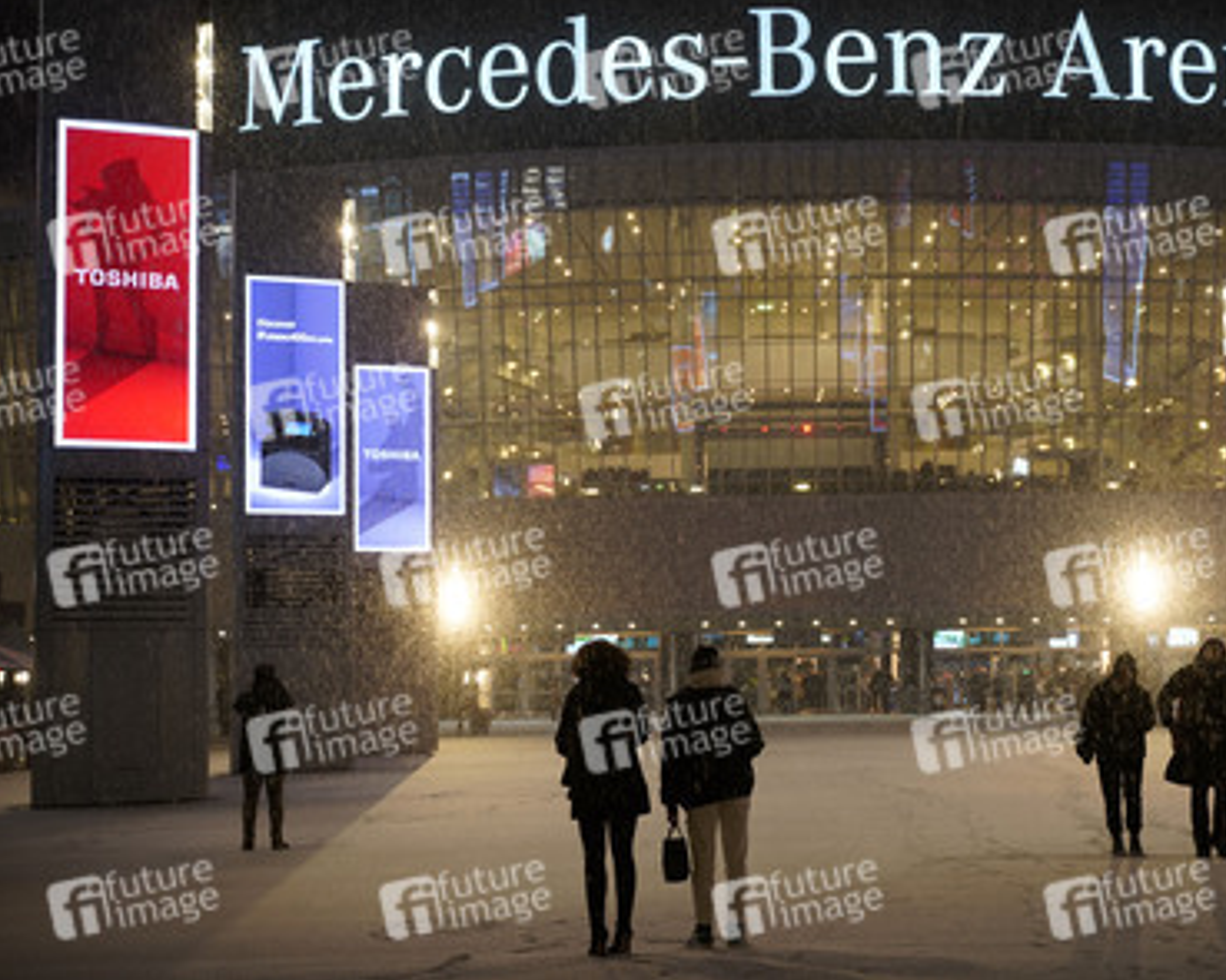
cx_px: 709
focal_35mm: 63
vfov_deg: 24.2
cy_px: 485
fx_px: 2285
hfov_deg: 30.0
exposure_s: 1/50
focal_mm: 55
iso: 640
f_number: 2.8
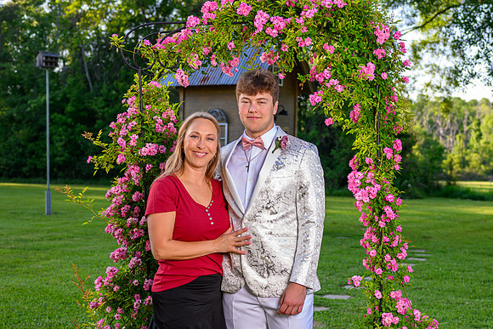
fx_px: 837
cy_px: 223
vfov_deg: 22.1
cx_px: 301
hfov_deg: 32.7
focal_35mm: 61
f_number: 2.8
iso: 100
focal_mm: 34
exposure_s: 1/250
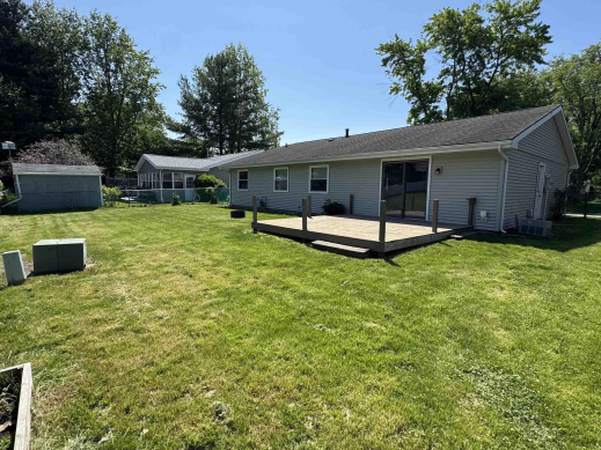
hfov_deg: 87.8
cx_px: 303
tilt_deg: -6.6
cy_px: 224
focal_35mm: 18
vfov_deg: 71.6
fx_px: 312
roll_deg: -0.3
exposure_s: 1/1395
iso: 50
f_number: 2.2
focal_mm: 2.22
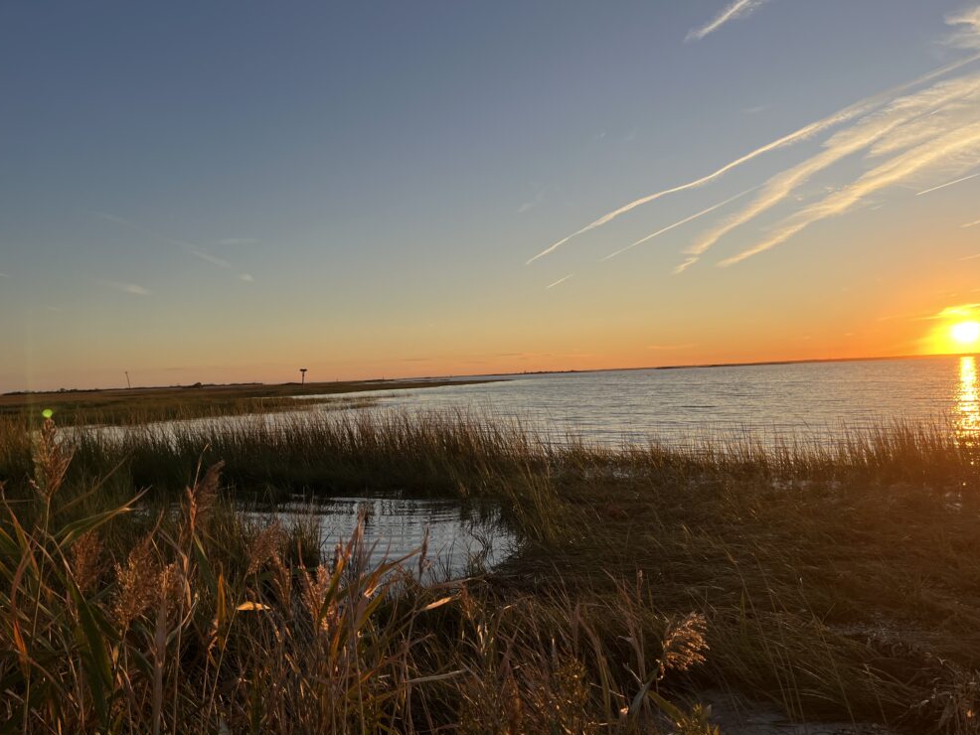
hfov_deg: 65.3
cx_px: 501
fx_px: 765
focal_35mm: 27
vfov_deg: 51.4
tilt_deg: +0.0
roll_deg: +2.4
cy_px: 366
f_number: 1.6
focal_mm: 5.1
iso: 50
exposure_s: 1/1600
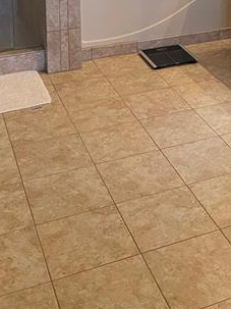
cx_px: 204
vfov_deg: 26.6
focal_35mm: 66
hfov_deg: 21.8
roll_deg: -1.7
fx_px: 588
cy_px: -47
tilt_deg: -10.5
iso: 200
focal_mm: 4.2
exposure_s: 1/60
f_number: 1.6
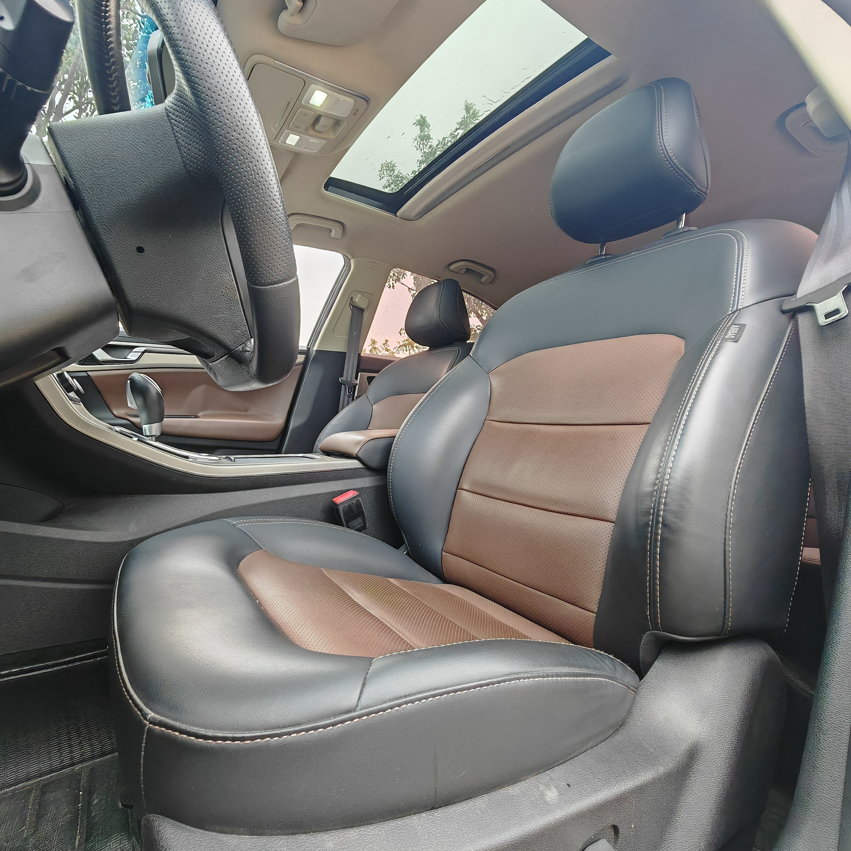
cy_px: 428
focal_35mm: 16
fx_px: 445
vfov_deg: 87.4
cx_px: 360
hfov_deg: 86.8
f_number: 2
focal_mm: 1.82
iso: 125
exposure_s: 1/48
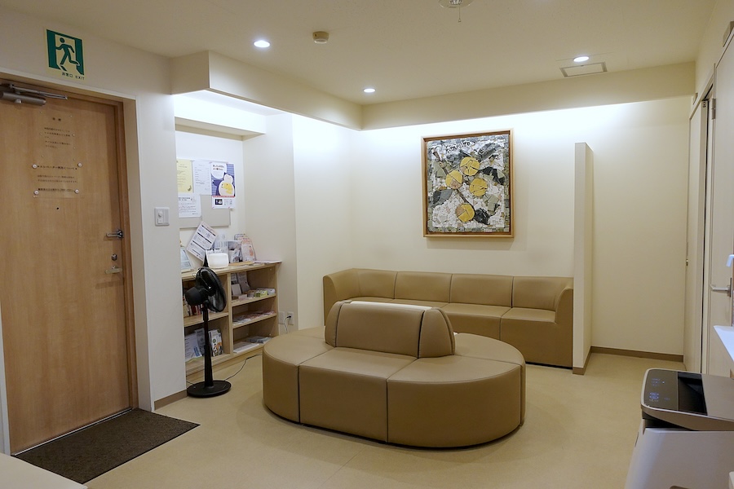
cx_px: 367
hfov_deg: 73.7
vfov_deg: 53.1
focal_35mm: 24
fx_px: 489
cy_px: 244
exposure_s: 1/125
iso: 500
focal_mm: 8.8
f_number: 2.8
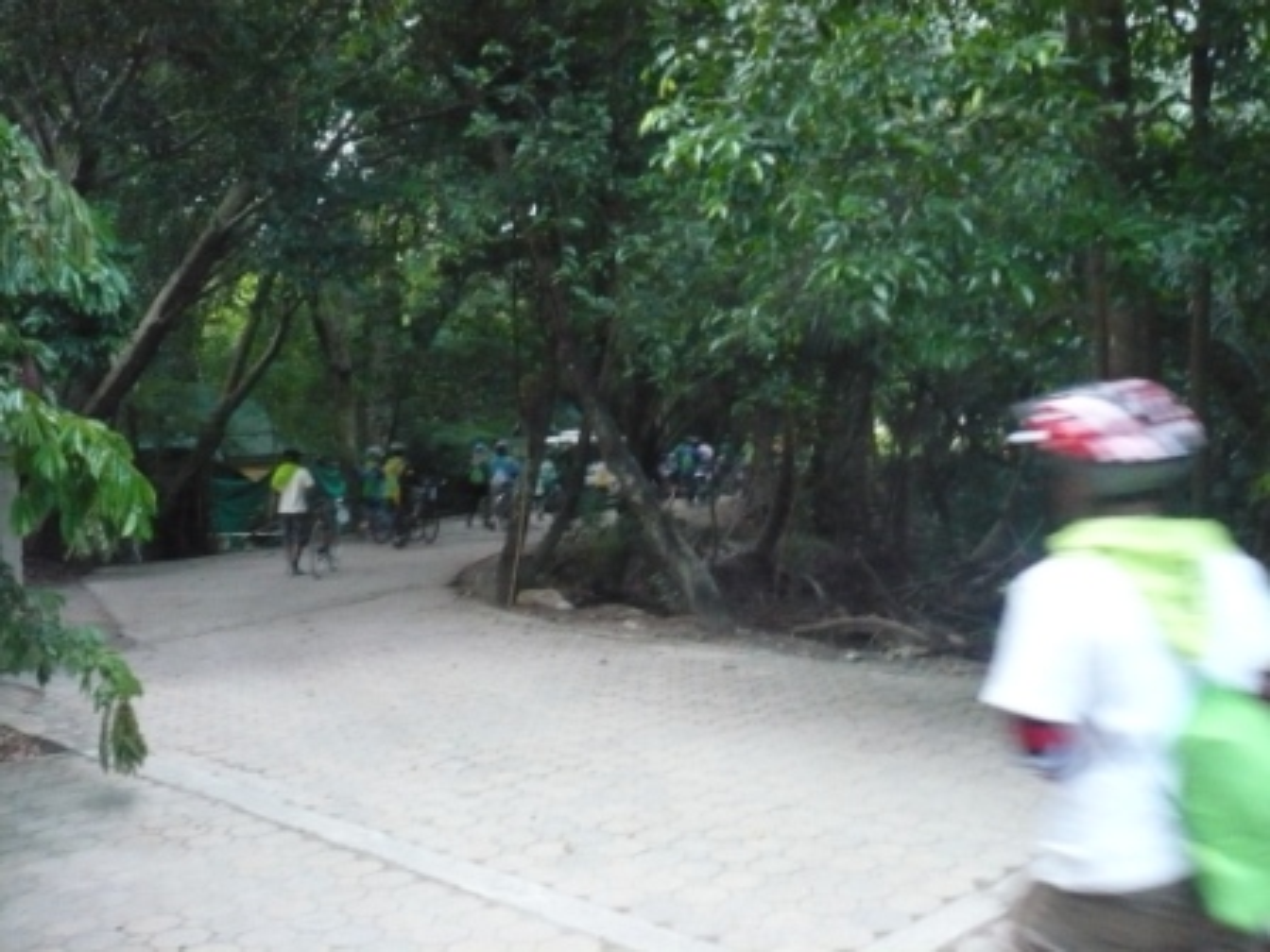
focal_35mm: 35
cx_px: 635
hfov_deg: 52.6
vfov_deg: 40.7
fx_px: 1284
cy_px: 476
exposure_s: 1/15
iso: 800
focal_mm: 5.8
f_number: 2.8
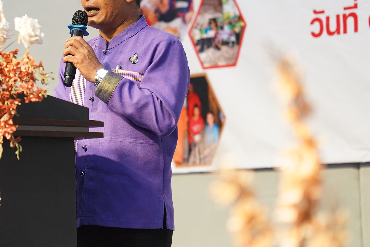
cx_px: 81
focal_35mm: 197
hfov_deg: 10.4
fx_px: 2025
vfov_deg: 7.0
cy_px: 63
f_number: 1.8
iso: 800
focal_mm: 85
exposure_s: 1/160
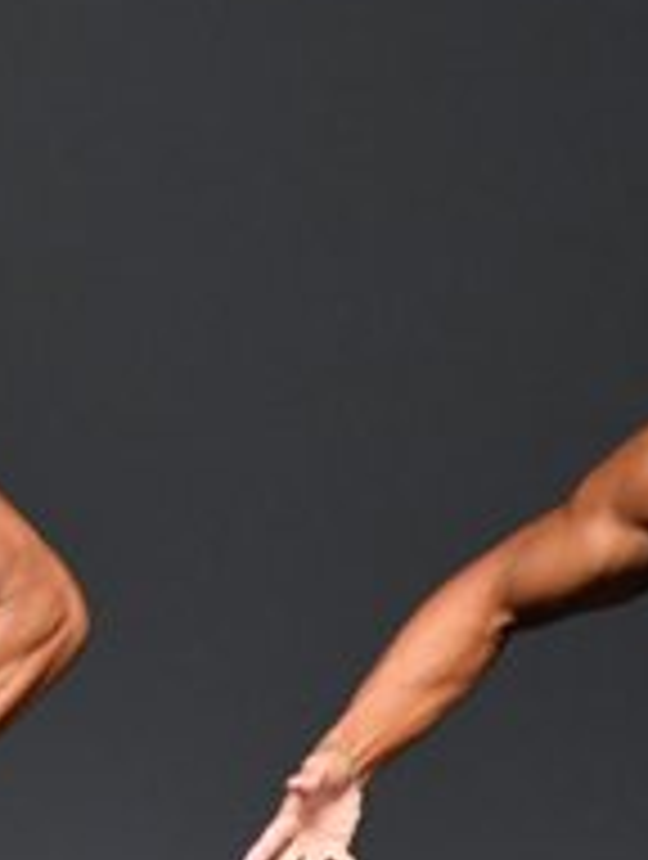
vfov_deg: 1.6
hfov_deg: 1.2
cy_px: 1022
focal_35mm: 1226
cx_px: -1051
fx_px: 30499
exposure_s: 1/400
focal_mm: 210
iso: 2500
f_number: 5.6
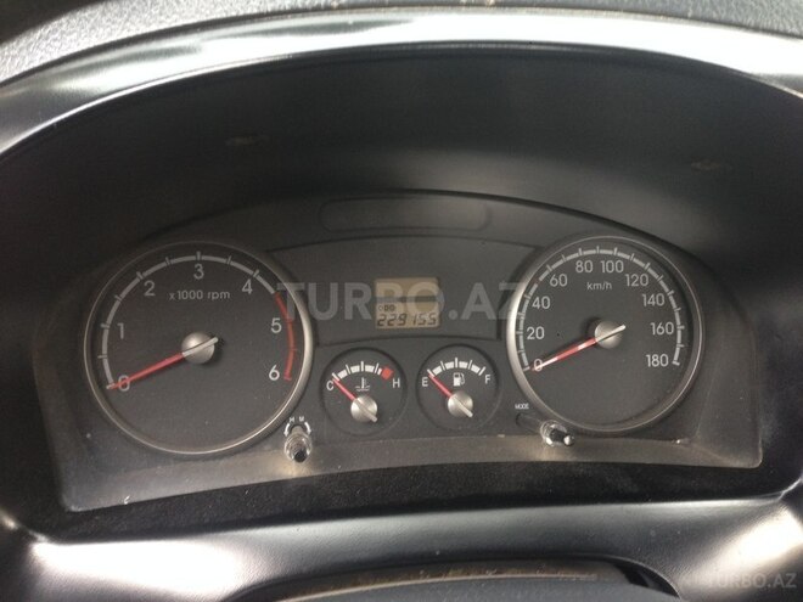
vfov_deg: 42.9
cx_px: 402
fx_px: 766
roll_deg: -1.9
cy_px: 301
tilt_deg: -27.5
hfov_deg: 55.4
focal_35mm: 33
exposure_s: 1/20
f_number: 2.4
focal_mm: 4.12
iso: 100
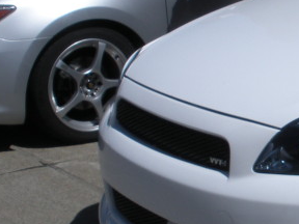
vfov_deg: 11.6
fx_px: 1106
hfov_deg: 14.2
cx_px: 470
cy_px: 102
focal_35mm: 128
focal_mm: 6.3
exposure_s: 1/864
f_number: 5.6
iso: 64
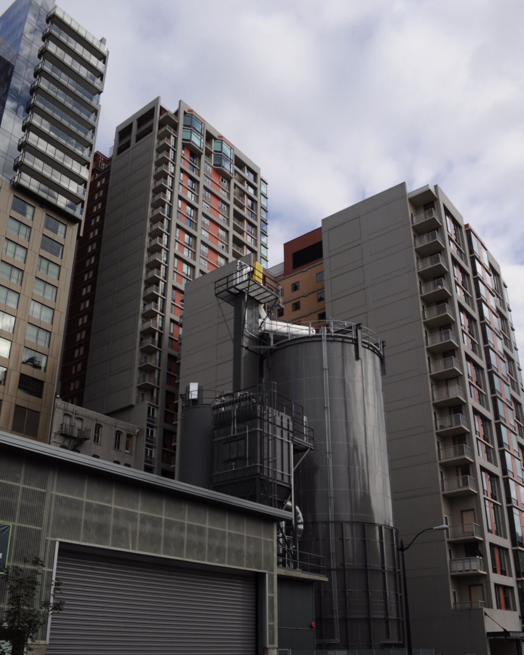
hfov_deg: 47.1
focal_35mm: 31
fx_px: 601
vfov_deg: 56.7
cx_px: 262
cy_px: 397
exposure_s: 1/500
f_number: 11
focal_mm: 18
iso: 200
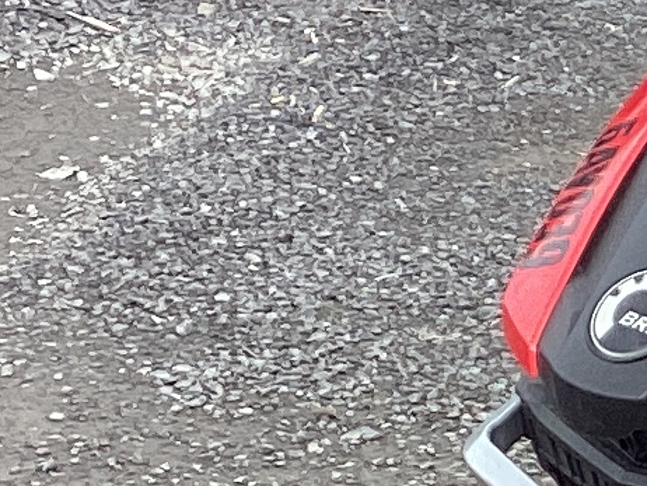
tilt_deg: -20.2
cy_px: 475
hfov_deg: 8.5
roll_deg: -0.8
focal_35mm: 219
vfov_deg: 6.8
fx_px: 4095
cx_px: 1333
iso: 25
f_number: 2.4
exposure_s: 1/443
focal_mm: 3.3
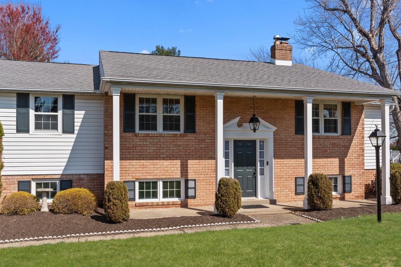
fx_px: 345
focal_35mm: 31
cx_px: 181
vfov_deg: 42.2
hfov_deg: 60.2
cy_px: 149
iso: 500
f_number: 10
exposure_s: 1/640
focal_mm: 24
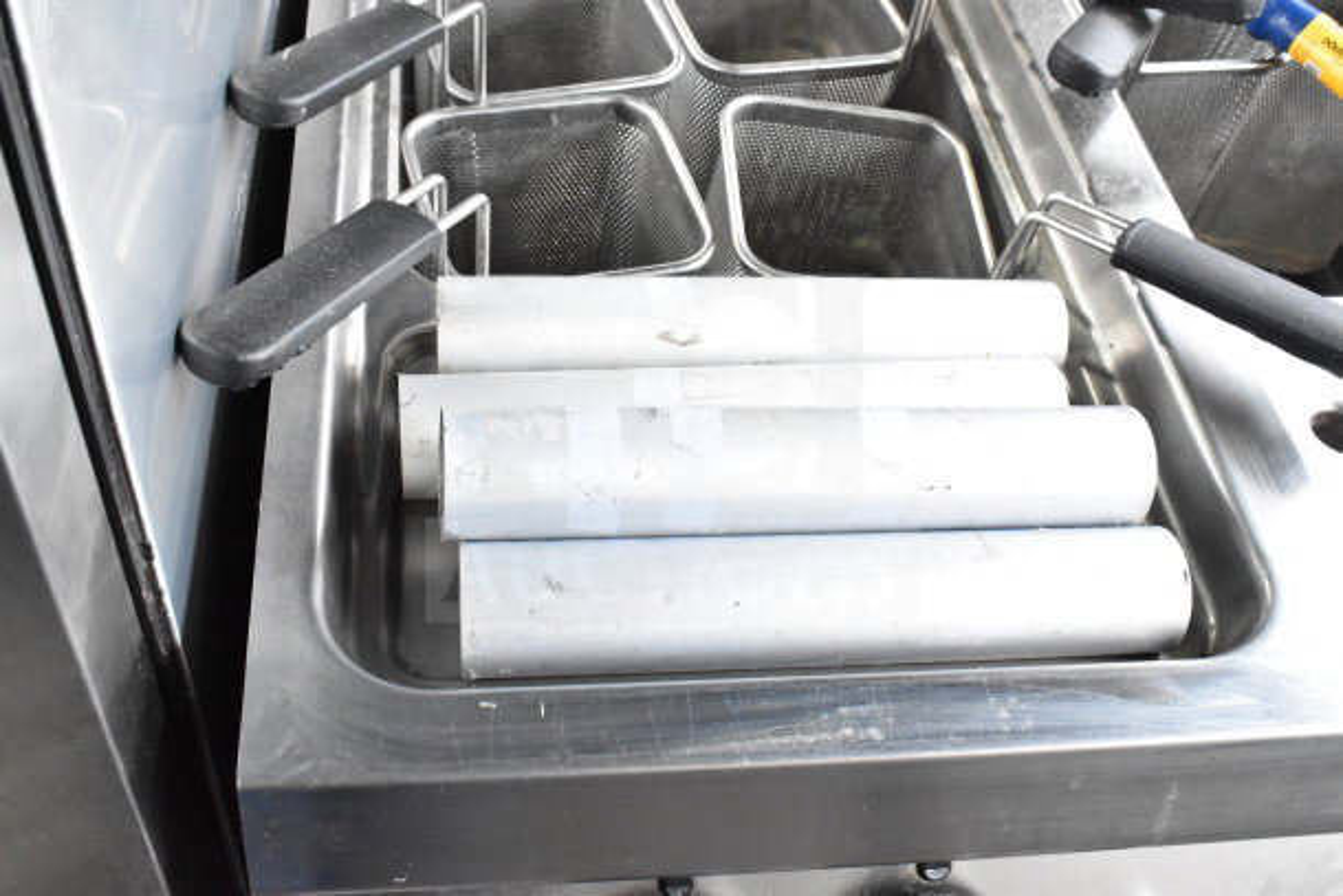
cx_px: 672
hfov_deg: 49.5
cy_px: 448
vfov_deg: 34.2
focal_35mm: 39
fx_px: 1455
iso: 6400
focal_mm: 26
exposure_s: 1/500
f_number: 11
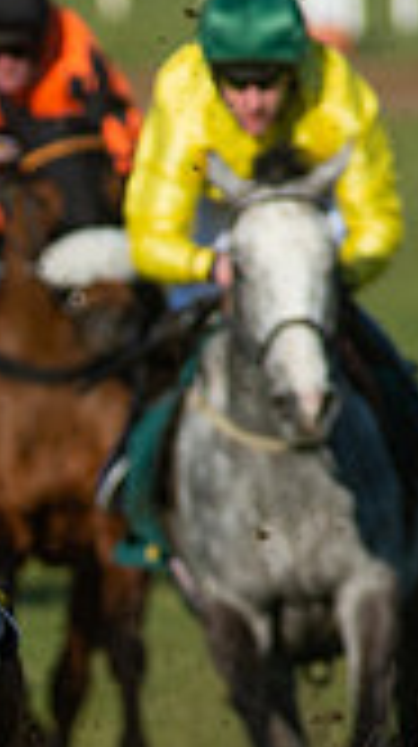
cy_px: 747
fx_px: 32197
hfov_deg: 0.7
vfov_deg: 1.3
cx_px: -339
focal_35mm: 1629
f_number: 7.1
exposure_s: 1/4000
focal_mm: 300
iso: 400
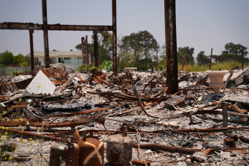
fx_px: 484
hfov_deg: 28.8
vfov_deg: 19.5
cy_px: 83
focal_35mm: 70
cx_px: 124
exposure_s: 1/800
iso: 800
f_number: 2.8
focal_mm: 70
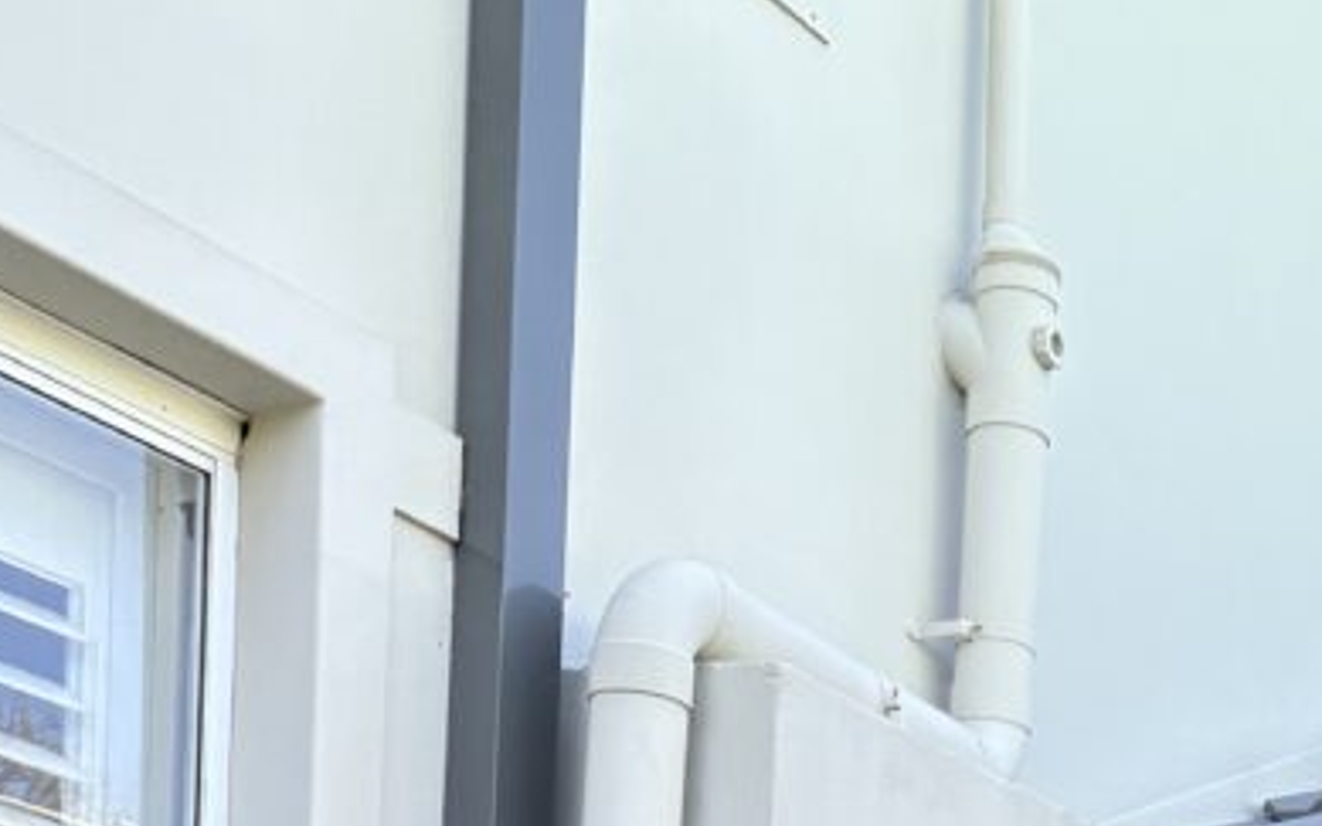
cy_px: 1757
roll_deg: -1.3
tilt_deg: +1.0
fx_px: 3062
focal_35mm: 85
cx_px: 1288
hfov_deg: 23.4
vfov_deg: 12.9
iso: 40
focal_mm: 5.96
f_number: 1.6
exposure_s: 1/320
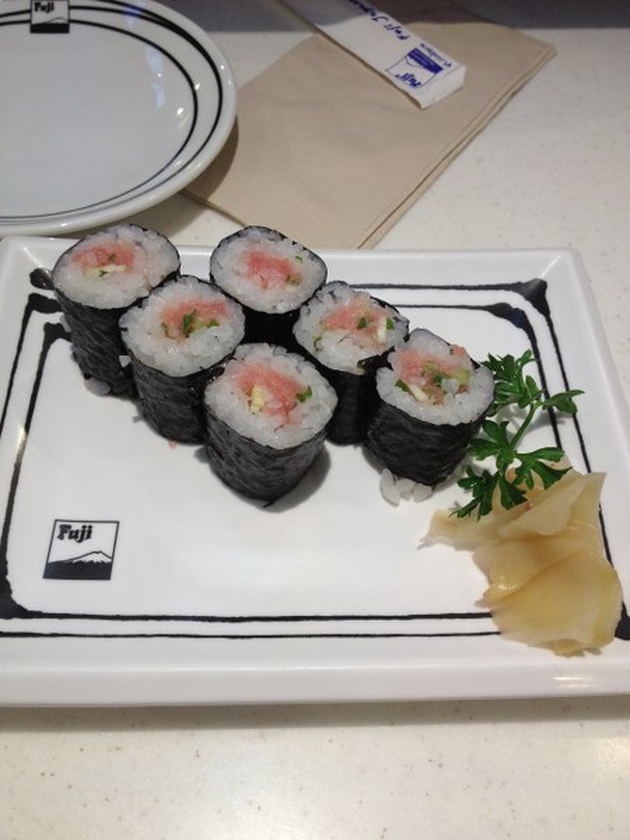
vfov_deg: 52.6
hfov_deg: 40.7
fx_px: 849
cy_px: 420
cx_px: 315
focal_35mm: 35
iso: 80
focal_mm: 4.28
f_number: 2.4
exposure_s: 1/60
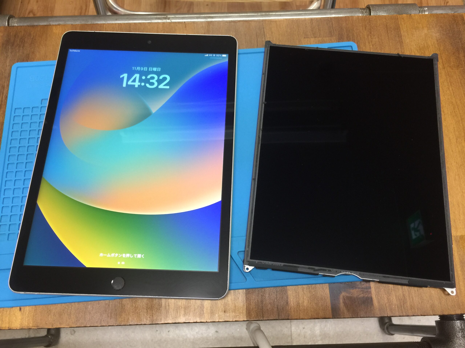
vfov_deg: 48.2
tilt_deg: -71.8
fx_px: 390
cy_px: 174
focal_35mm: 29
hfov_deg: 61.7
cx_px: 232
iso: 64
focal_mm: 4.15
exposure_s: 1/15
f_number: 2.2
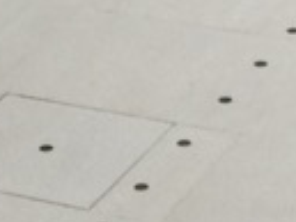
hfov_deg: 8.5
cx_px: -34
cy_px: 162
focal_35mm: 230
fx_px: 1969
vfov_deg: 6.5
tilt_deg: -25.5
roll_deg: +2.9
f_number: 2.2
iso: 32
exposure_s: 1/6623
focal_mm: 4.15
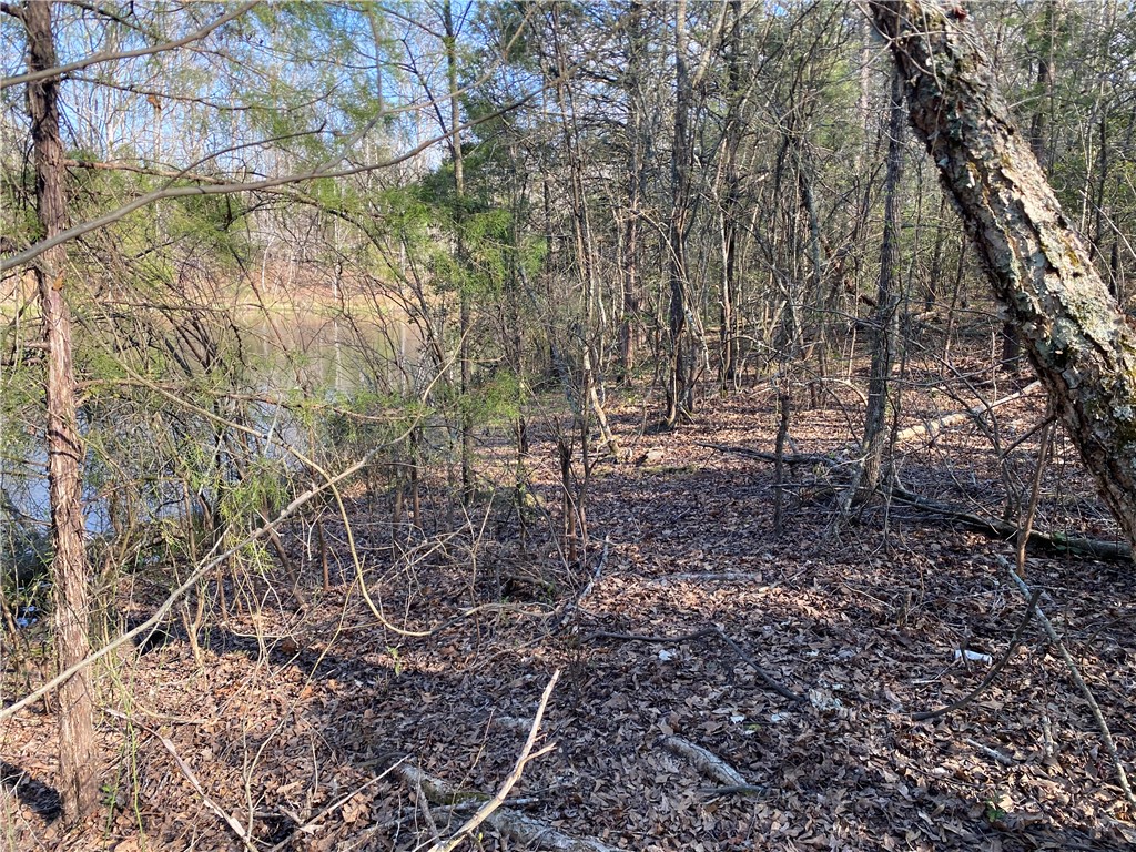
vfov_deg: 53.1
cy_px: 426
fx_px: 853
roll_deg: -2.6
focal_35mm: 26
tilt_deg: -8.0
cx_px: 568
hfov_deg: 67.3
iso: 32
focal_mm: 4.25
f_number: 1.8
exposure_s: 1/291
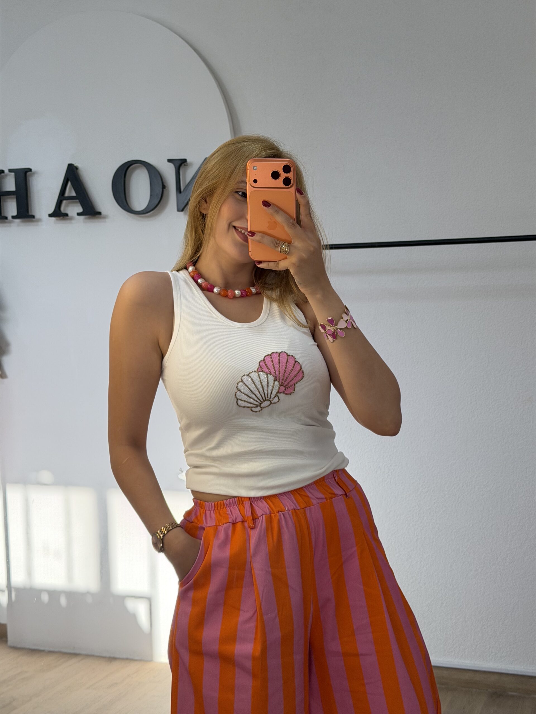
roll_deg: +1.9
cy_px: 357
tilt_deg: -20.1
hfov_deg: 30.3
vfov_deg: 39.7
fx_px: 991
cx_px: 268
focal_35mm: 48
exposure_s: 1/327
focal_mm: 6.76
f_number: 1.78
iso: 80
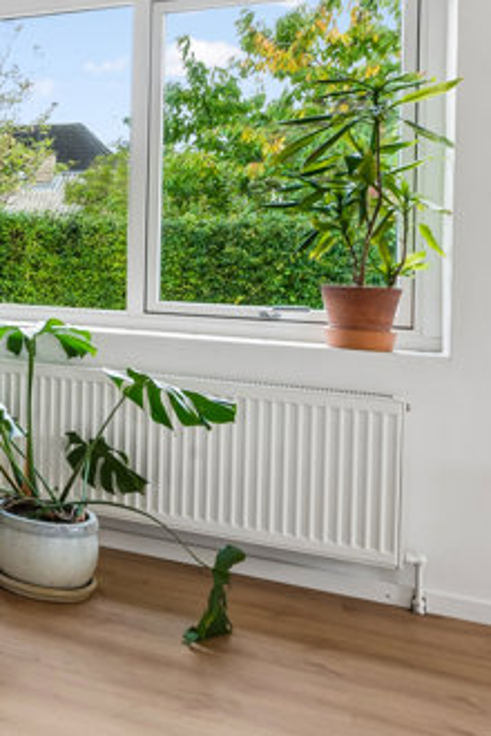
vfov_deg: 42.2
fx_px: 941
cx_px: -393
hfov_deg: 20.5
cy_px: 251
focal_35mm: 46
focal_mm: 19
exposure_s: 1/2.5
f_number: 9
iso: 250
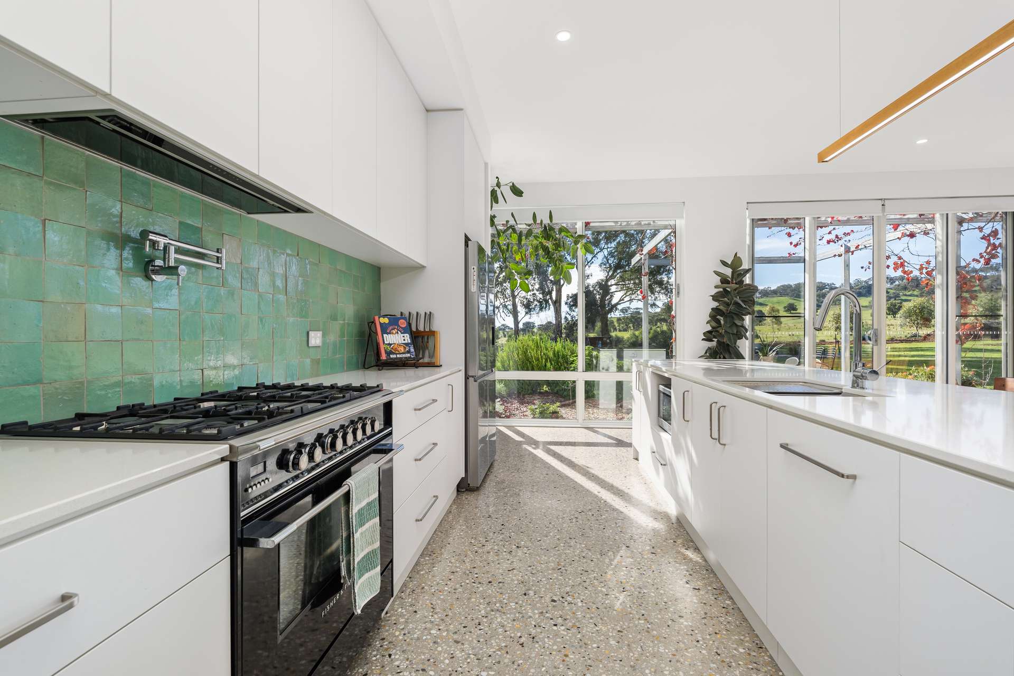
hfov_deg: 96.7
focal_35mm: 16
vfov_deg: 73.7
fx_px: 451
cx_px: 507
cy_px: 338
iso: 320
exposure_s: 1/50
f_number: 8
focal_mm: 16
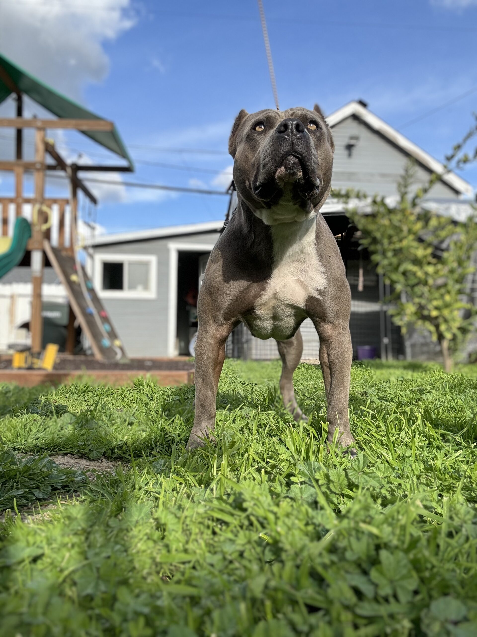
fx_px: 551
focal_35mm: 30
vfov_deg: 60.0
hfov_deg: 46.8
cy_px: 318
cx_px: 238
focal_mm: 2.69
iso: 25
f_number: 1.9
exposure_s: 1/794
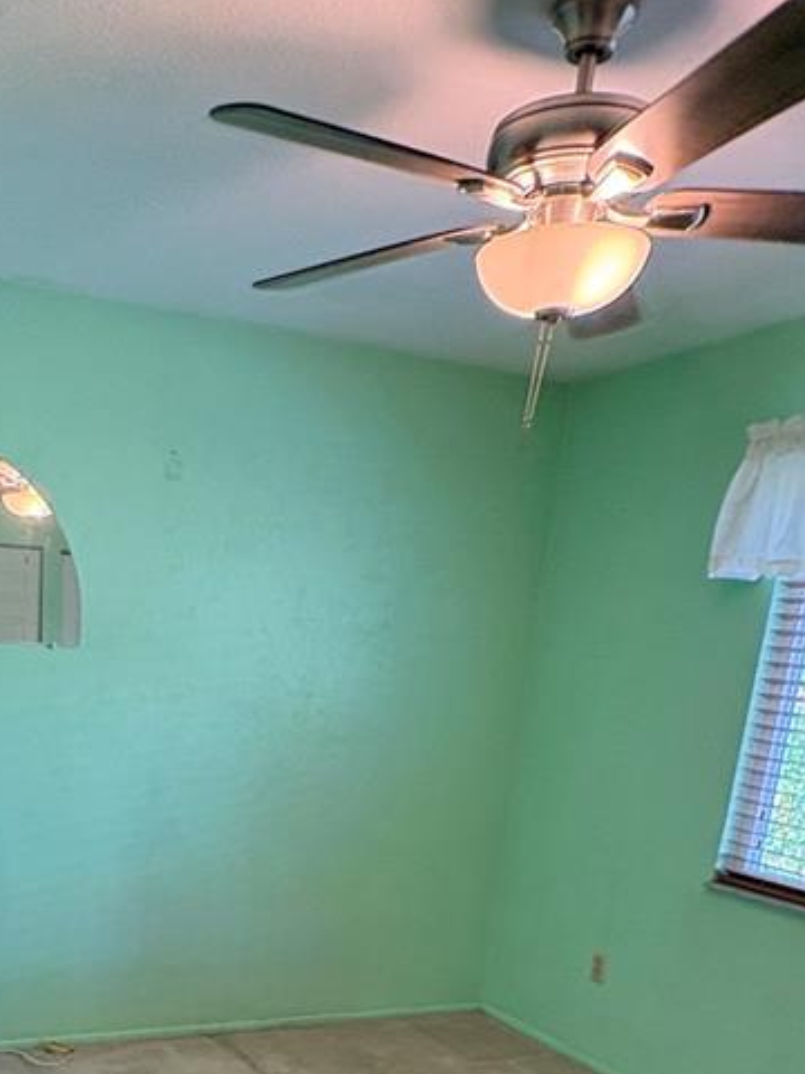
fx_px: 1085
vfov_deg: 46.5
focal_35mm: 35
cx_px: 203
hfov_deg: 39.6
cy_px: 1000
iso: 200
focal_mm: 2.22
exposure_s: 1/60
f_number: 2.2
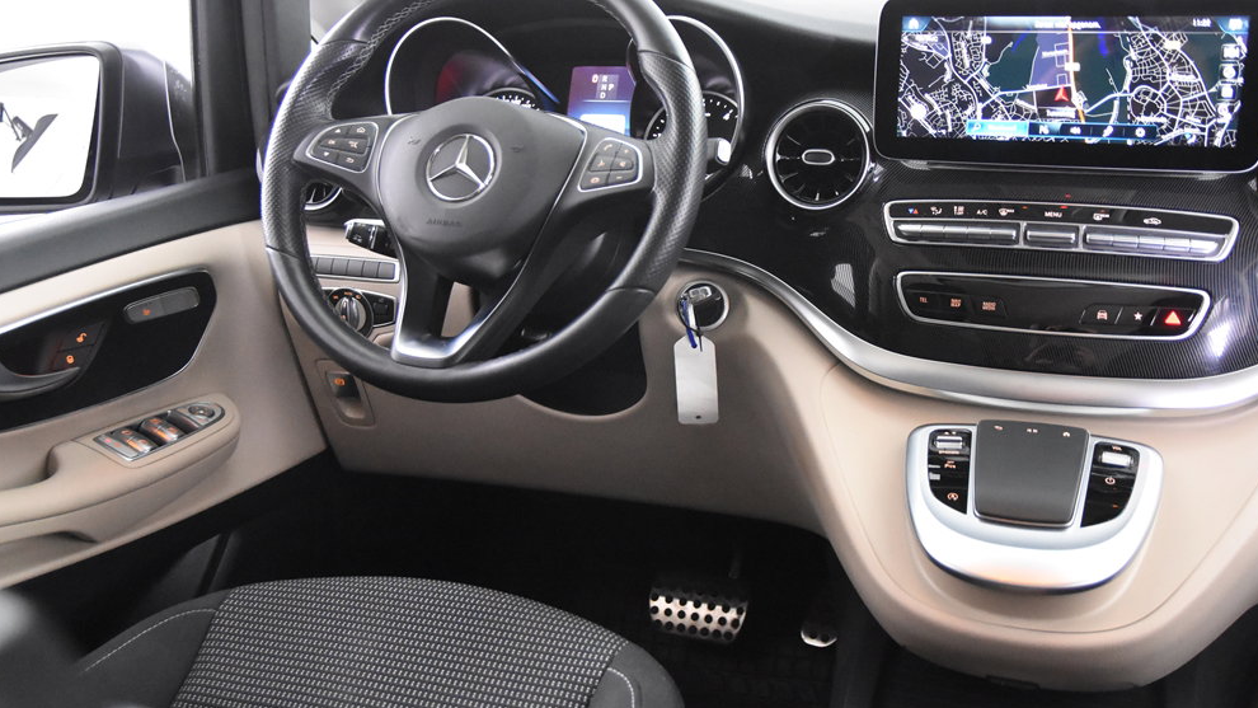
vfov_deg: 30.4
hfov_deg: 51.6
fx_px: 1301
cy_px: 322
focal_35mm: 39
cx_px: 646
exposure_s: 1/40
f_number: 3
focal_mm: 24
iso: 7200
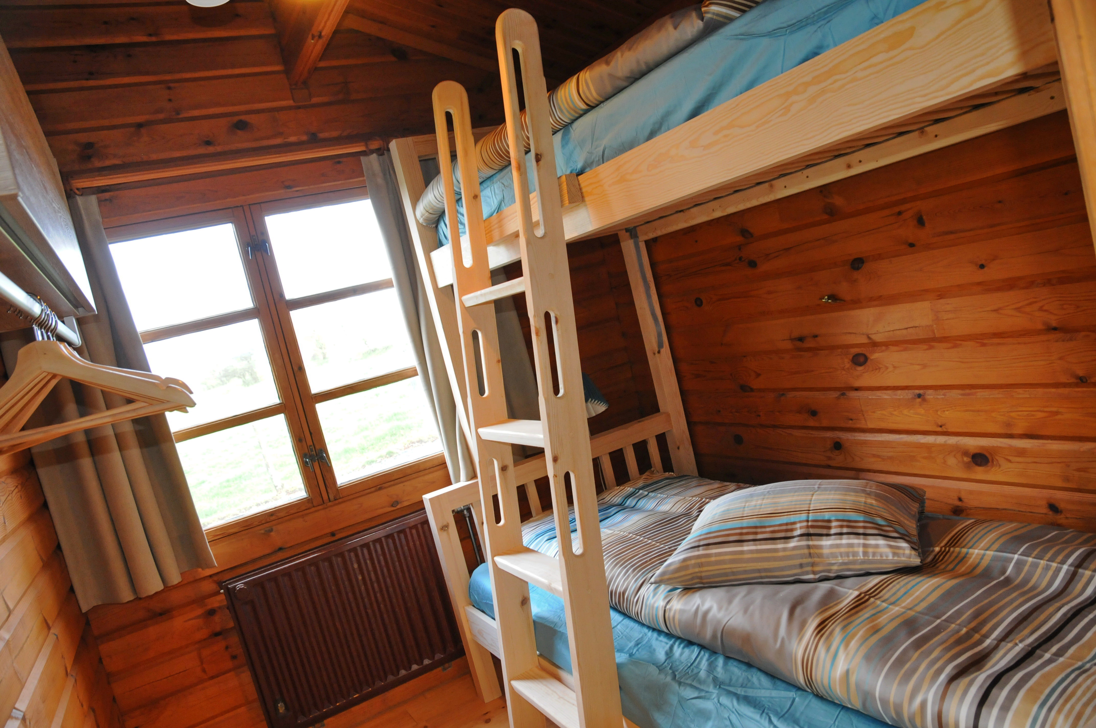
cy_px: 364
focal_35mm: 24
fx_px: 730
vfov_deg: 53.0
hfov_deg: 73.8
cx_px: 548
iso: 800
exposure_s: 1/30
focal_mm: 16
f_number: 4.5
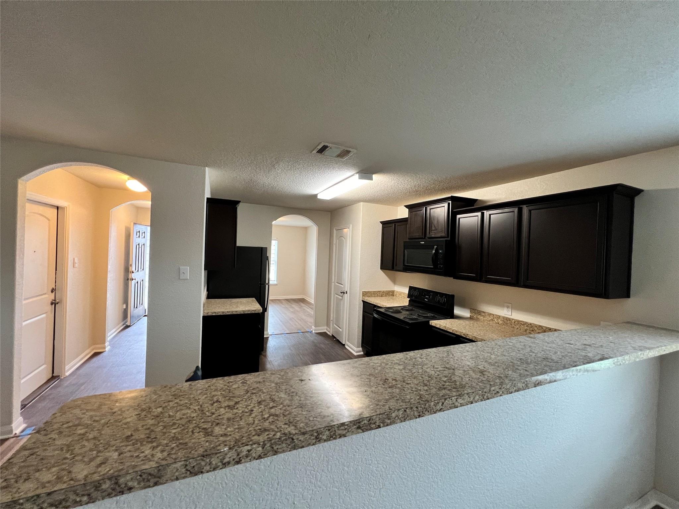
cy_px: 254
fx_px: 255
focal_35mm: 13
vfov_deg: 89.9
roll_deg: -1.9
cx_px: 340
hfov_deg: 106.2
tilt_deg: -1.4
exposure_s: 1/60
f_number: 1.8
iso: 320
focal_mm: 1.57
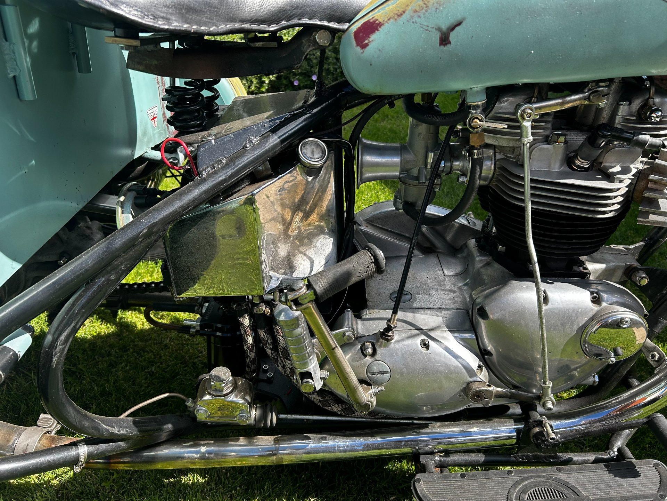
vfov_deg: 53.1
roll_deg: -1.9
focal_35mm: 26
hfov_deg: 67.3
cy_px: 250
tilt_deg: -27.5
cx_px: 334
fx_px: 501
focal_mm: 5.7
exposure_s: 1/1048
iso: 50
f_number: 1.5
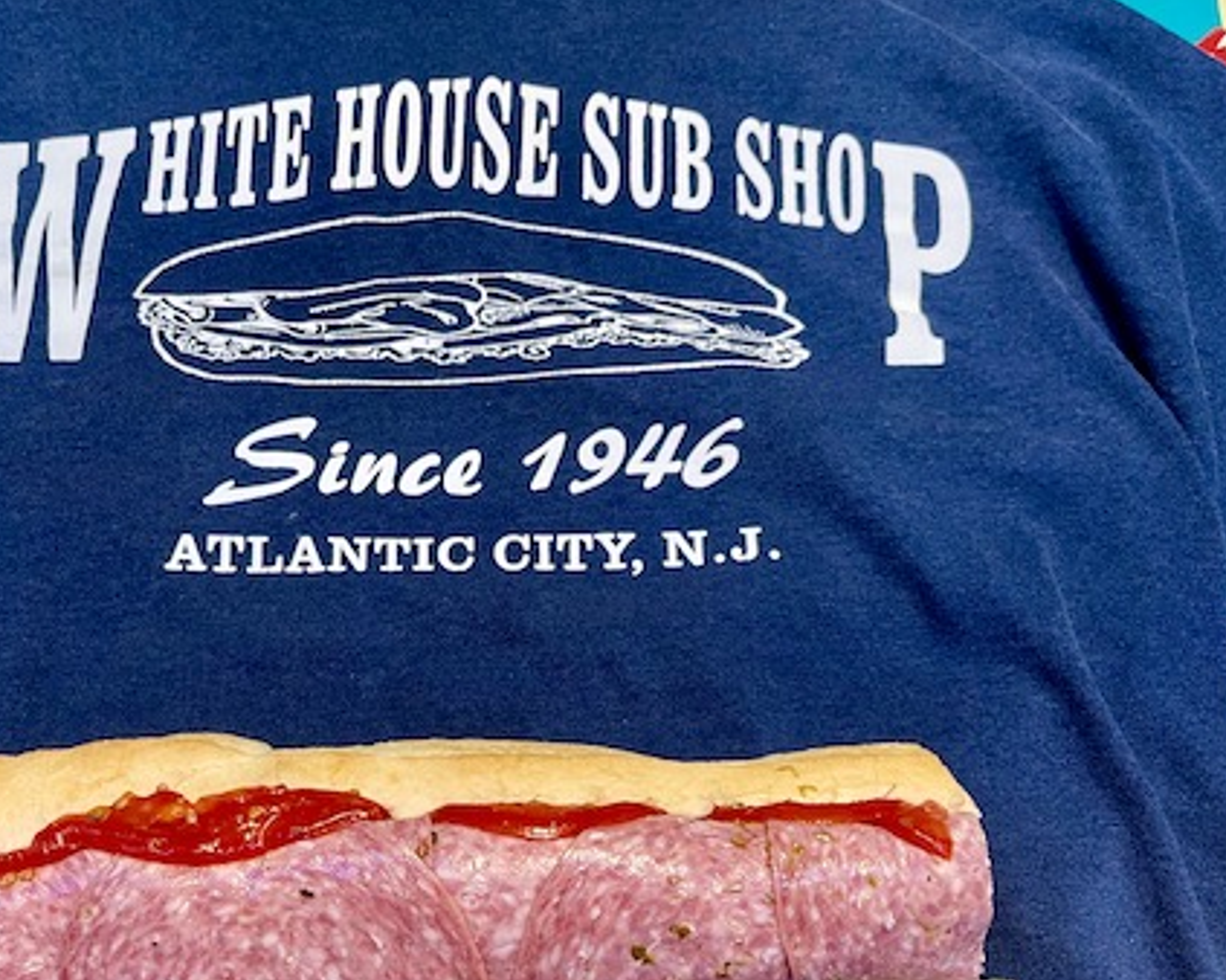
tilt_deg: -71.4
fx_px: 1306
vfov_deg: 40.7
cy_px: 632
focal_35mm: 36
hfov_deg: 49.5
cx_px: 412
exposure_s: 1/60
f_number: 1.6
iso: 200
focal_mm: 5.1
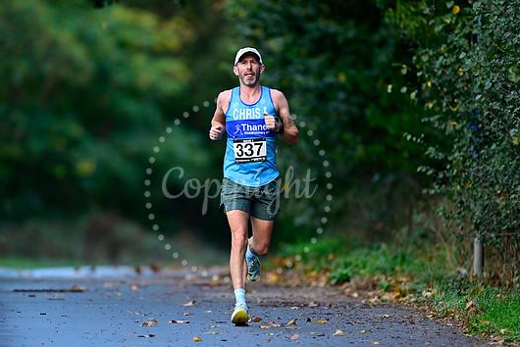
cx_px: 238
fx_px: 8859
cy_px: 188
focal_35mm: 613
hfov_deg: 3.4
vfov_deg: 2.2
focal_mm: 560
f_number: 4
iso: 800
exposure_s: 1/320
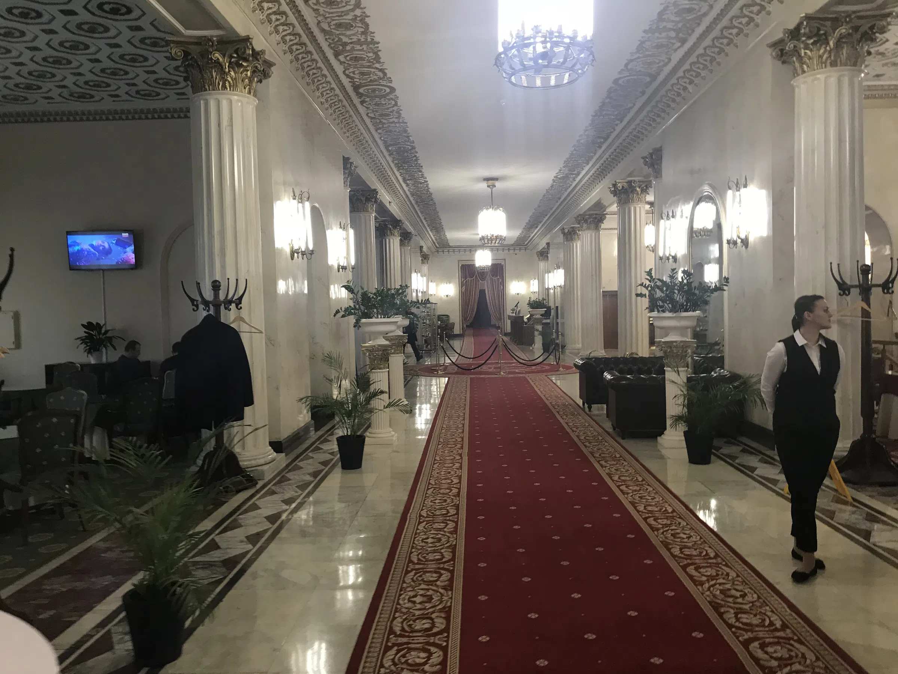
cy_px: 337
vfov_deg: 49.7
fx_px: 726
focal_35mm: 28
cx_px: 449
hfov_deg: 63.4
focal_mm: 3.99
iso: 32
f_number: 1.8
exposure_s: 1/20
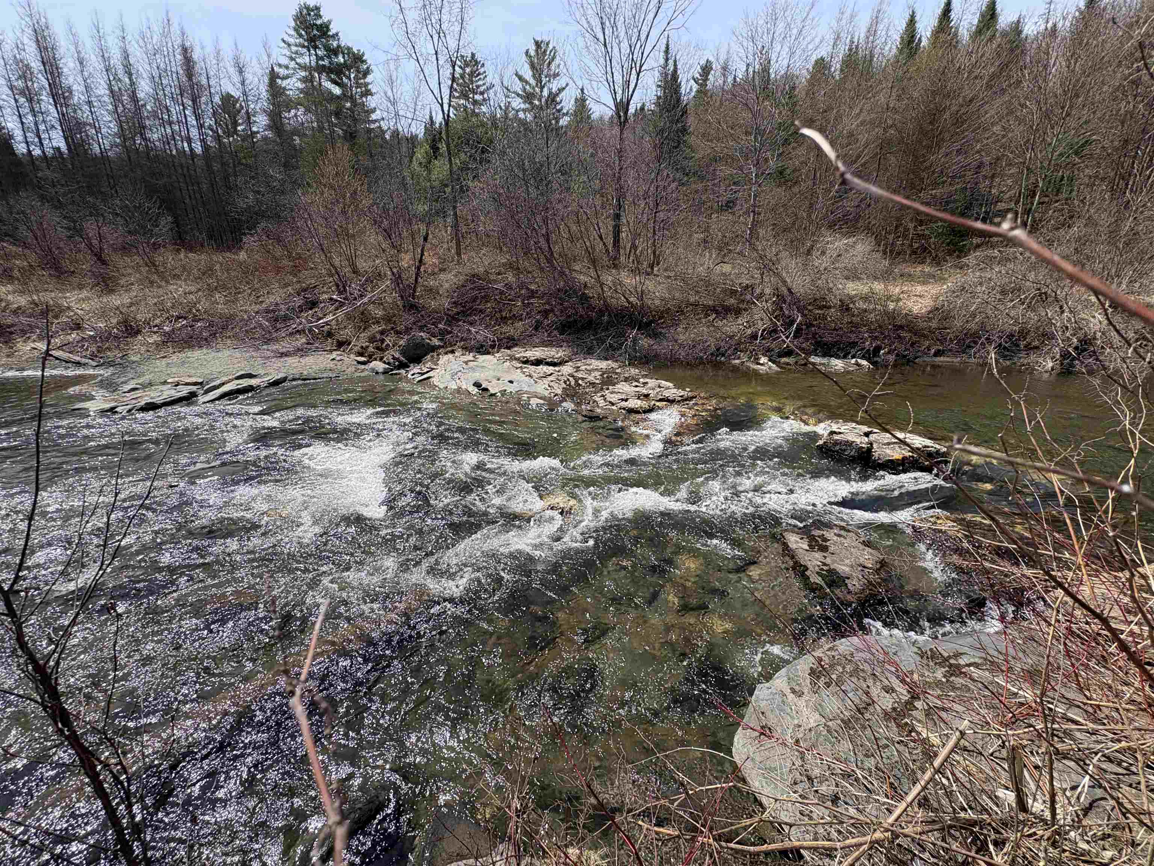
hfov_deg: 102.1
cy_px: 433
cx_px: 577
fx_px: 467
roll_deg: +0.6
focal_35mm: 14
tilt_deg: -17.3
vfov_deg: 85.7
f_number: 2.2
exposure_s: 1/1277
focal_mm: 2.22
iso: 50
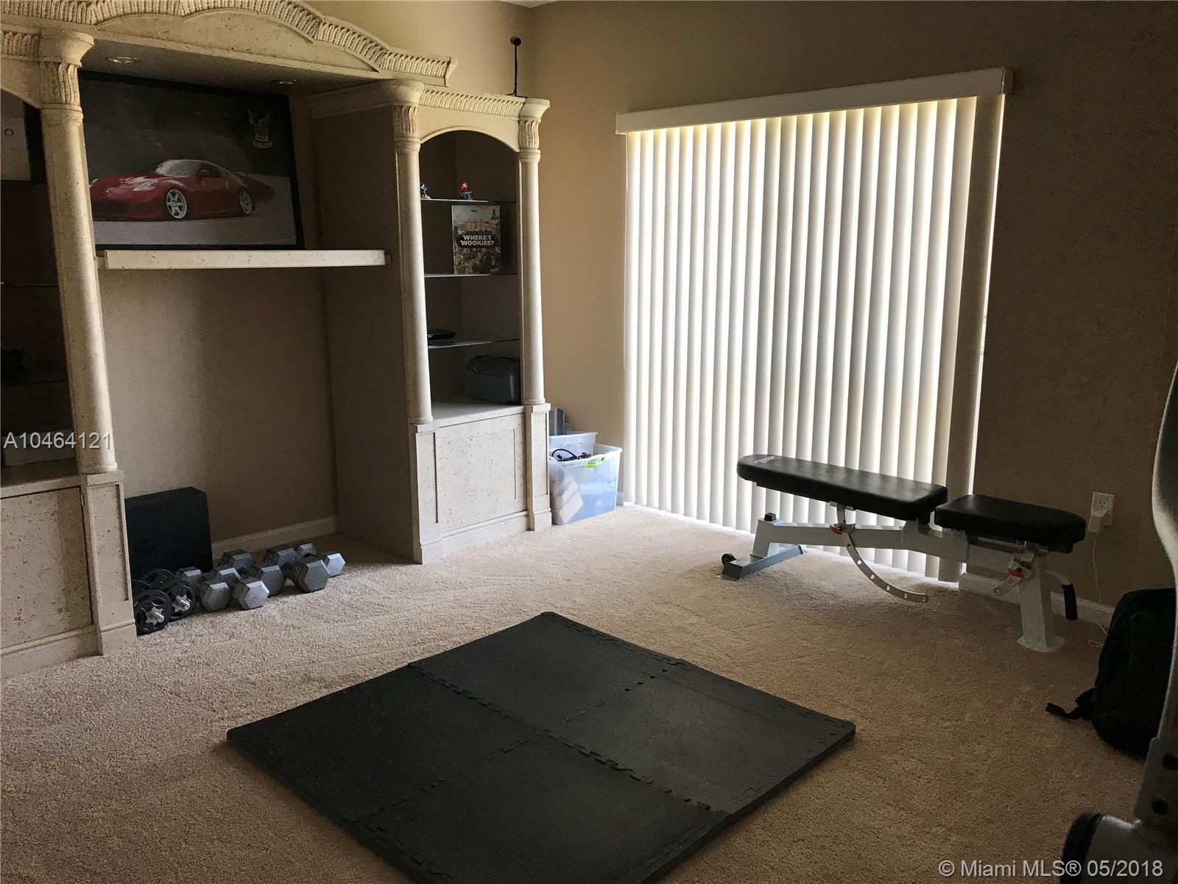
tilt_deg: -12.1
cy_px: 442
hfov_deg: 63.4
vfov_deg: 49.7
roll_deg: -0.7
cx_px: 589
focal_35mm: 28
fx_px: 953
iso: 25
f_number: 1.8
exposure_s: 1/30
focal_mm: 3.99
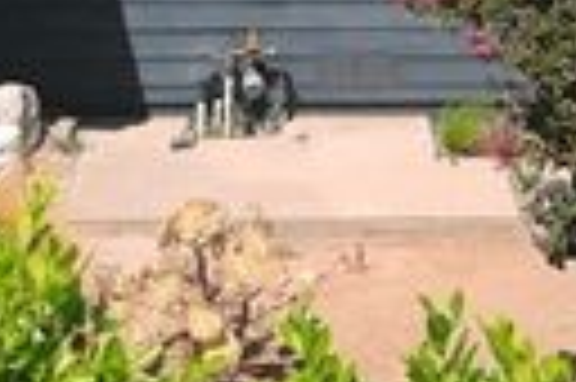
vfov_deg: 8.8
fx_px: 2317
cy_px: -420
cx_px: 189
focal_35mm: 145
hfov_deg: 14.1
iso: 100
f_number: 2.8
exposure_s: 1/1000
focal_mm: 10.57
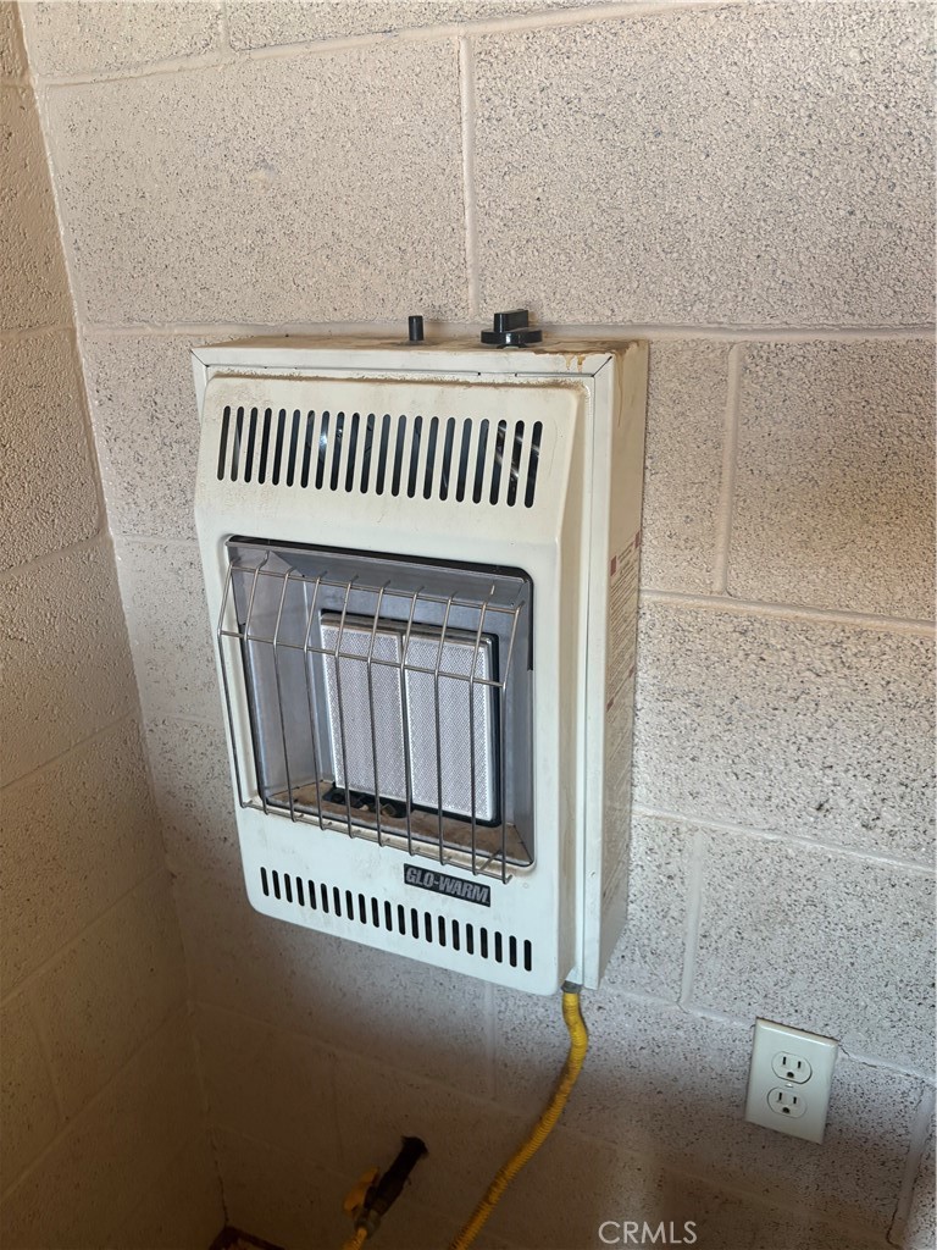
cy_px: 625
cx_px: 468
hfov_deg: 53.1
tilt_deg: -21.4
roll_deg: +2.0
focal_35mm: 26
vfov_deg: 67.3
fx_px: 938
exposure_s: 1/60
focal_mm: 5.96
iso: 250
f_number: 1.6
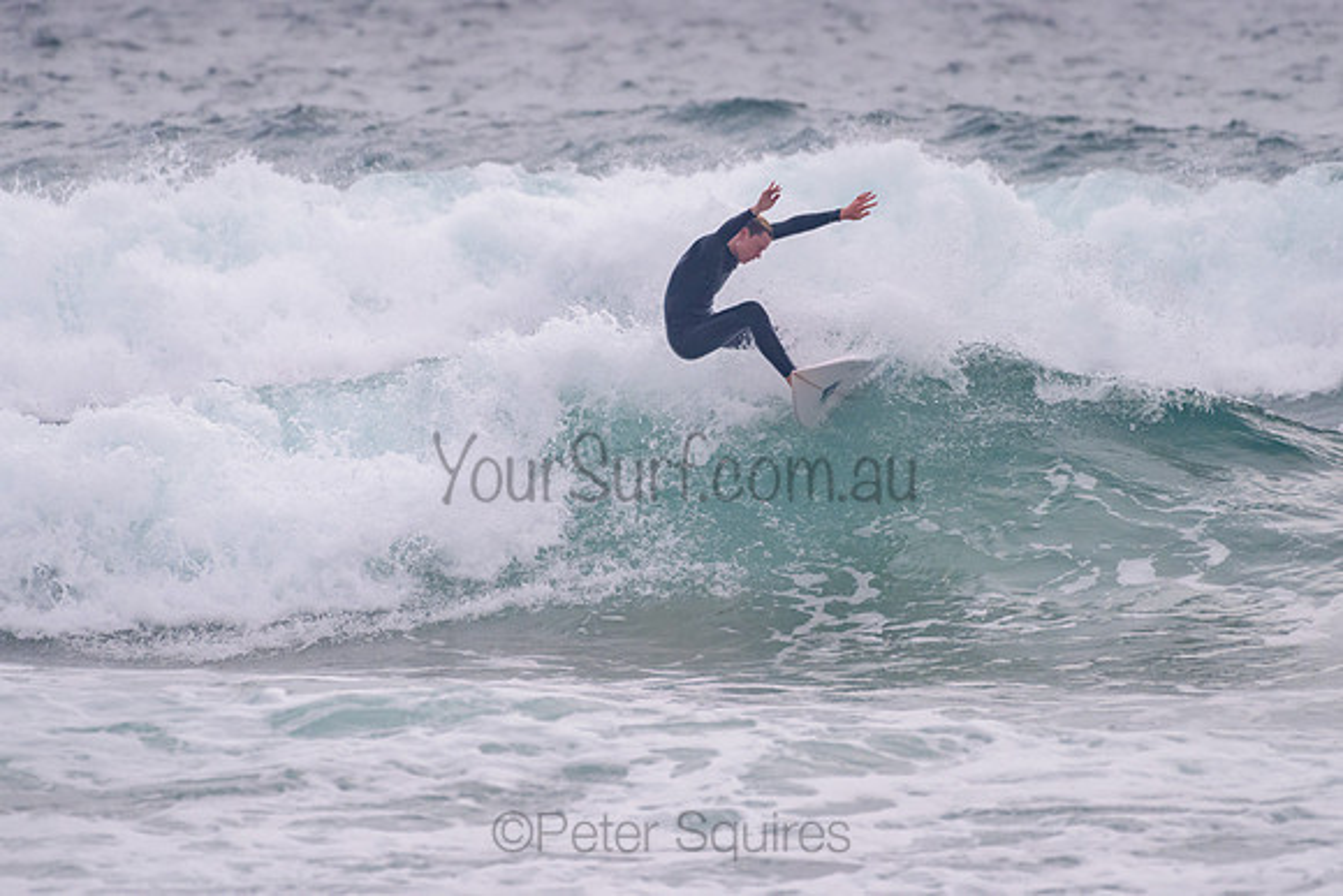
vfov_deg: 2.2
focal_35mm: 613
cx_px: 745
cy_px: 347
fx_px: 22870
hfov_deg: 3.4
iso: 800
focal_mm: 500
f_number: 5.6
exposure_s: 1/2000
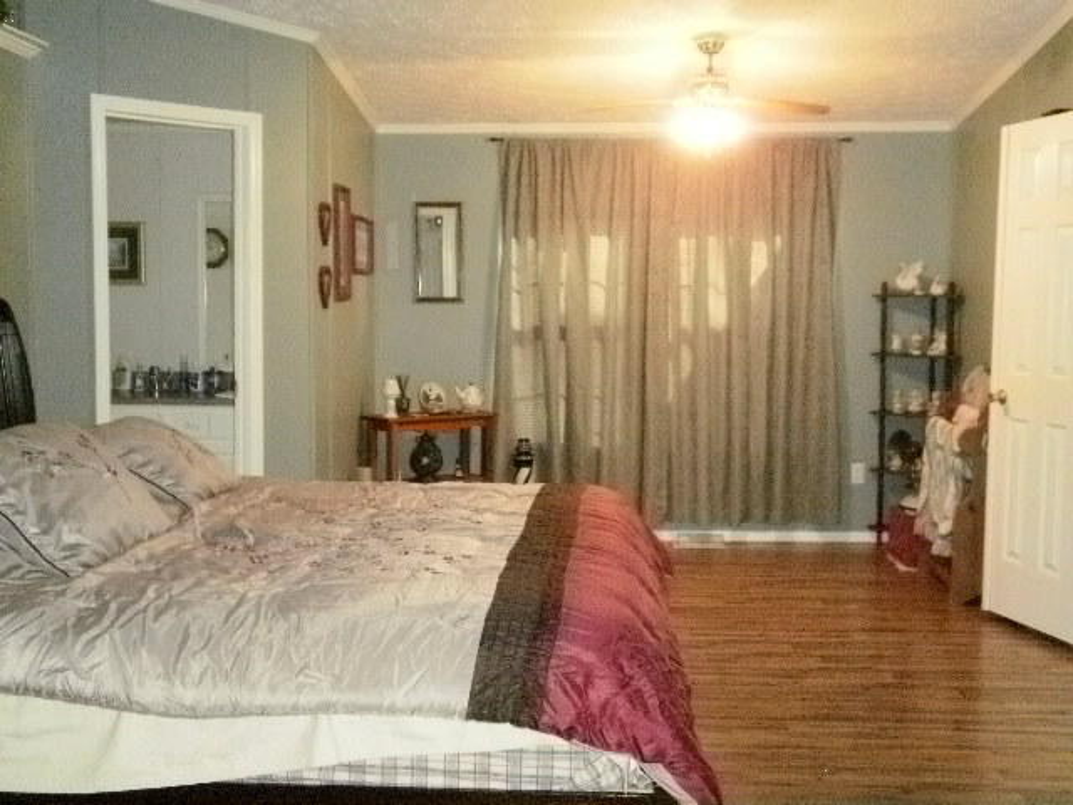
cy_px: 402
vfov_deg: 33.6
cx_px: 536
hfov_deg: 43.9
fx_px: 1333
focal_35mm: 43
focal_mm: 7.61
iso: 640
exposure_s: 1/40
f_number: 3.4
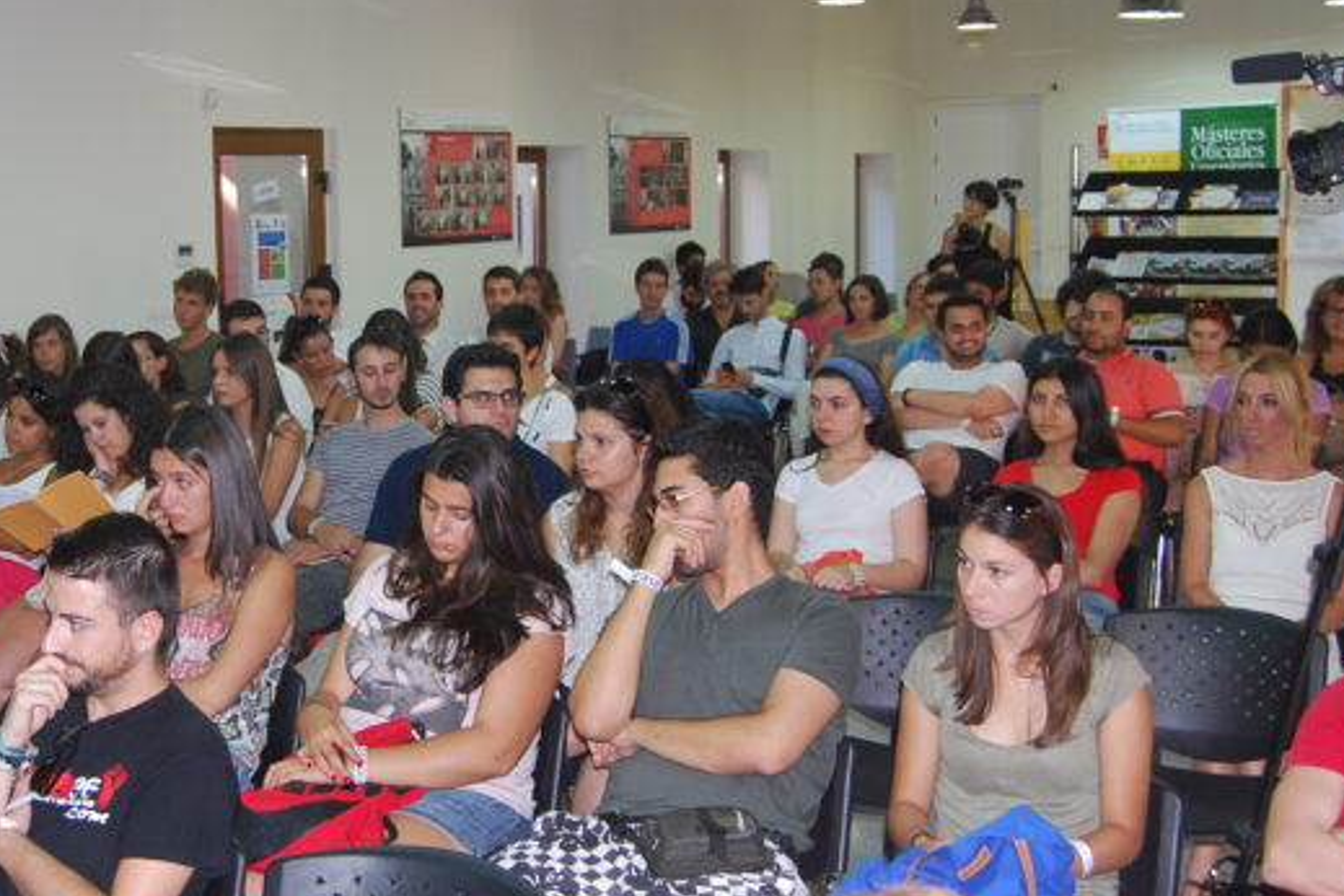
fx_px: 1867
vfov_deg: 26.9
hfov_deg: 38.6
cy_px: 365
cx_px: 347
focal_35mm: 50
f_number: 3.5
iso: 360
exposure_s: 1/60
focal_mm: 18
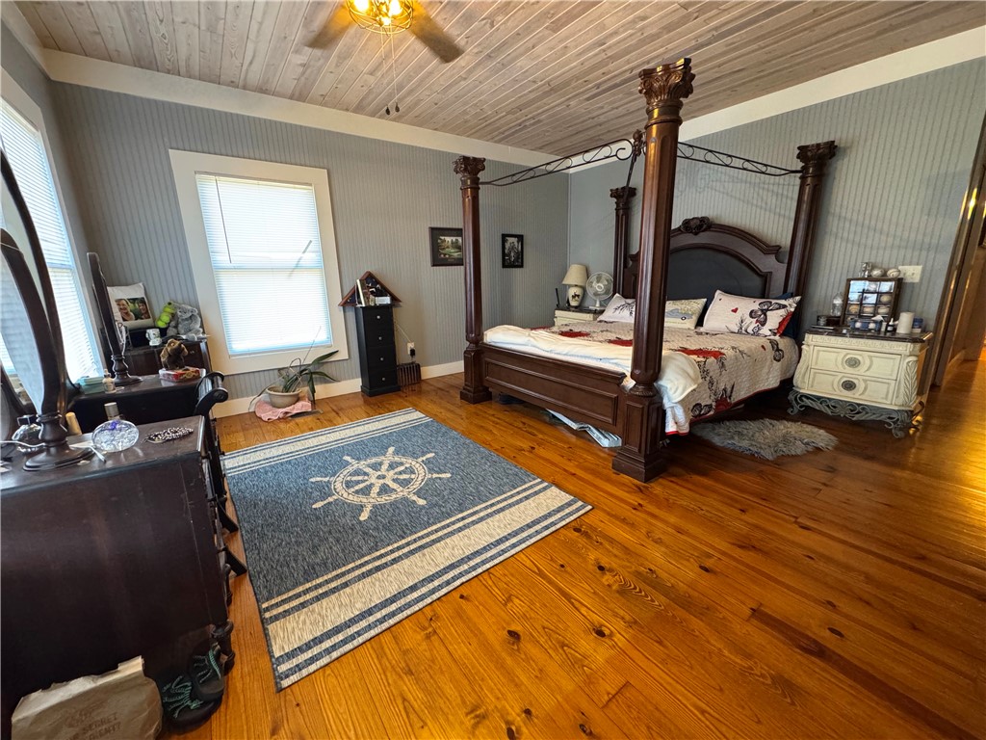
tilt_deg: -13.8
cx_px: 493
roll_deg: +1.5
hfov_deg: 102.1
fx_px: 399
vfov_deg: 85.7
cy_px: 370
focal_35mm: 14
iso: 640
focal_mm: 2.22
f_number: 2.2
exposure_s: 1/60
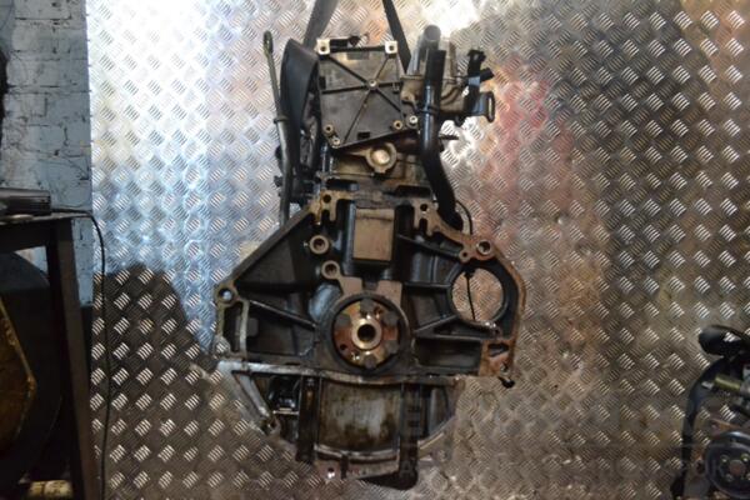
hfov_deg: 61.9
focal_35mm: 30
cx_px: 375
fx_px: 625
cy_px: 250
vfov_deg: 43.6
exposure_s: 1/125
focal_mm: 20
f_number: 5.6
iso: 3200
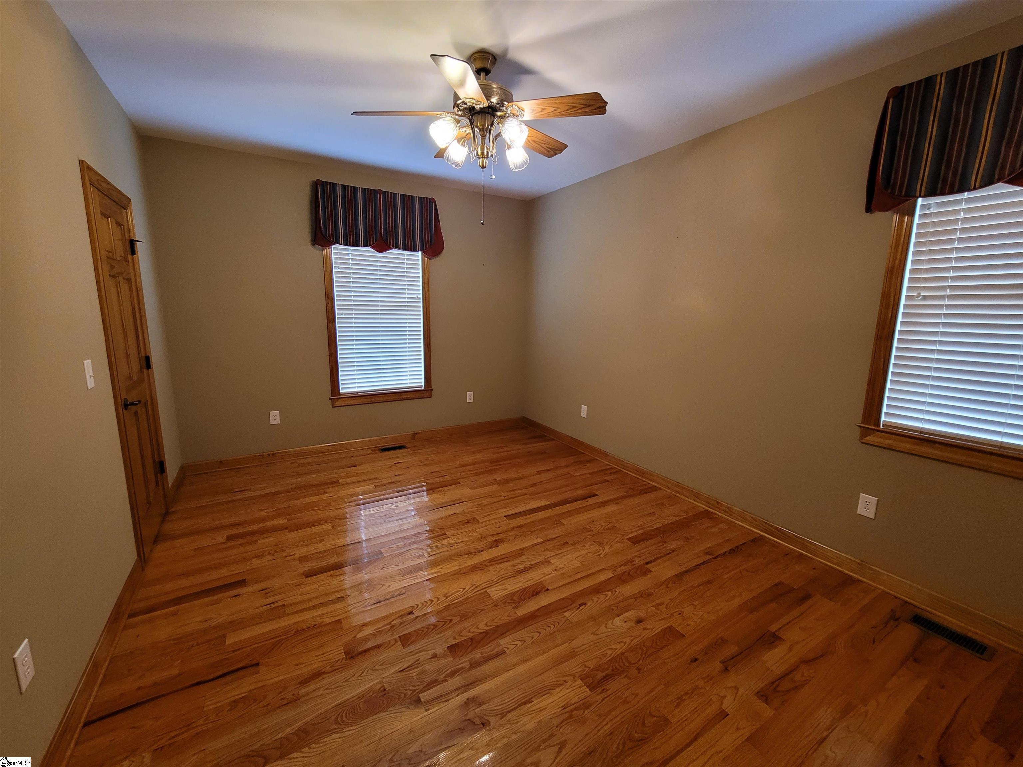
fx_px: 384
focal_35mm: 13
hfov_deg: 106.2
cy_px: 384
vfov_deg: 89.9
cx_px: 512
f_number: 2.2
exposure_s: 1/59
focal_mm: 2.2
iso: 400
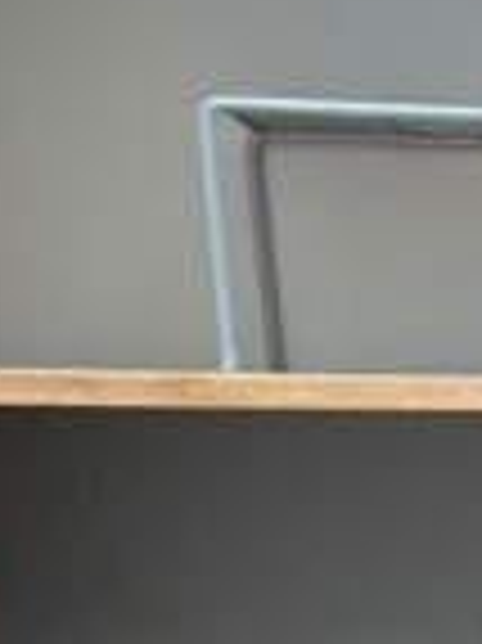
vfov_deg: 12.6
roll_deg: -0.9
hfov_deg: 9.2
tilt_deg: -19.0
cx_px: 1261
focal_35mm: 140
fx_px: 2603
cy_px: 1225
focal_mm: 5.96
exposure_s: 1/40
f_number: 1.6
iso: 500
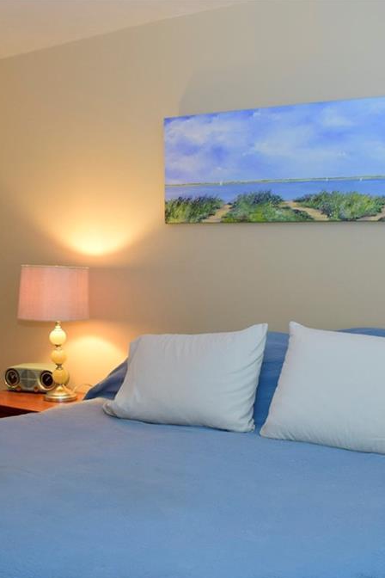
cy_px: 292
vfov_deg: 31.4
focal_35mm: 64
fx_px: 1027
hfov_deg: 21.2
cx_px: 213
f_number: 5
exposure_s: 1/50
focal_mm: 28
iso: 1000
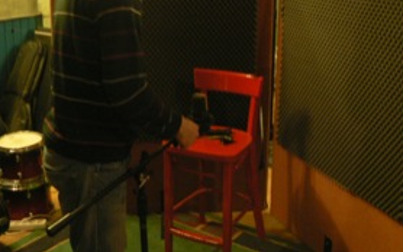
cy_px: 64
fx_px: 527
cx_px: 219
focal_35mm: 48
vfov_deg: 26.6
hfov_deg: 41.8
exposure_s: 1/4
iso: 200
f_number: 2.8
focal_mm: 6
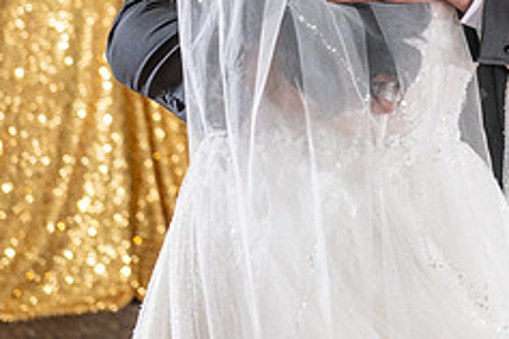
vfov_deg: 8.0
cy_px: -68
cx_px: 432
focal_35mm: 171
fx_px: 2418
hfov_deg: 12.0
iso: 800
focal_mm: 70
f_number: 4
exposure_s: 1/160
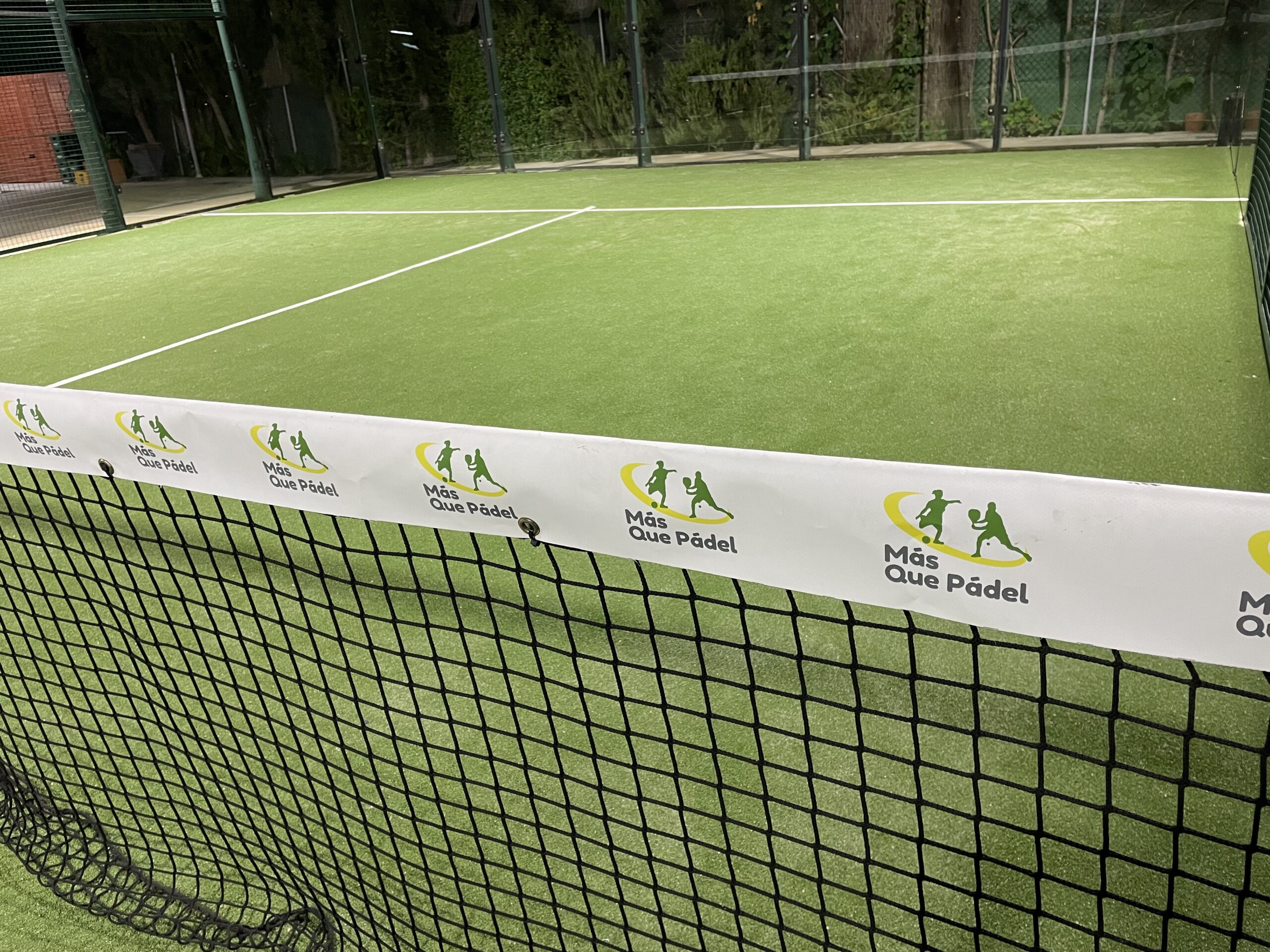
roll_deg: +6.6
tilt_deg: -23.0
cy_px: 476
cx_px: 635
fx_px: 954
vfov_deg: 53.1
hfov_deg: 67.3
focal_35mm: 26
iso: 250
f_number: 1.6
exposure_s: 1/50
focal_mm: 4.2
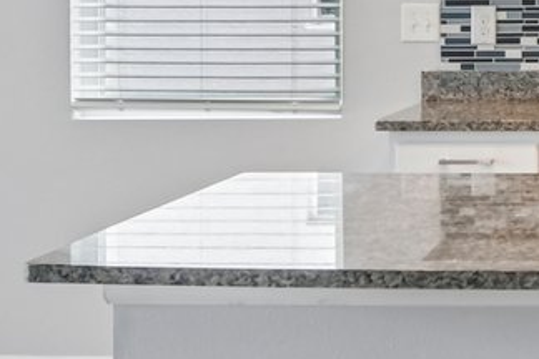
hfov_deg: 18.5
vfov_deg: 13.3
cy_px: -17
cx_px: 745
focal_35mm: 101
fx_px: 1512
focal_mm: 16
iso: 400
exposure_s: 1/13
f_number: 8
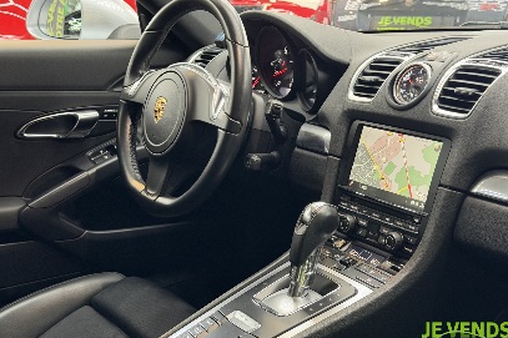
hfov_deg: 38.9
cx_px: 258
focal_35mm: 51
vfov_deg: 26.5
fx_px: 719
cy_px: 175
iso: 500
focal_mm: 6.76
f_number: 1.78
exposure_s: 1/36
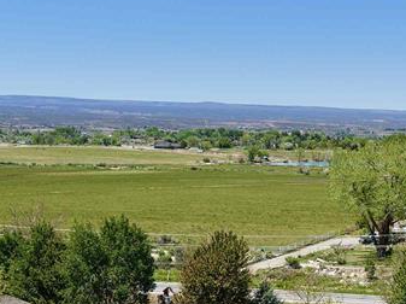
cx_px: 383
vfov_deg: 19.4
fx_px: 855
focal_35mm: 73
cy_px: 328
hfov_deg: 25.7
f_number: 1.8
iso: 140
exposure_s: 1/3200
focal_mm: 8.67
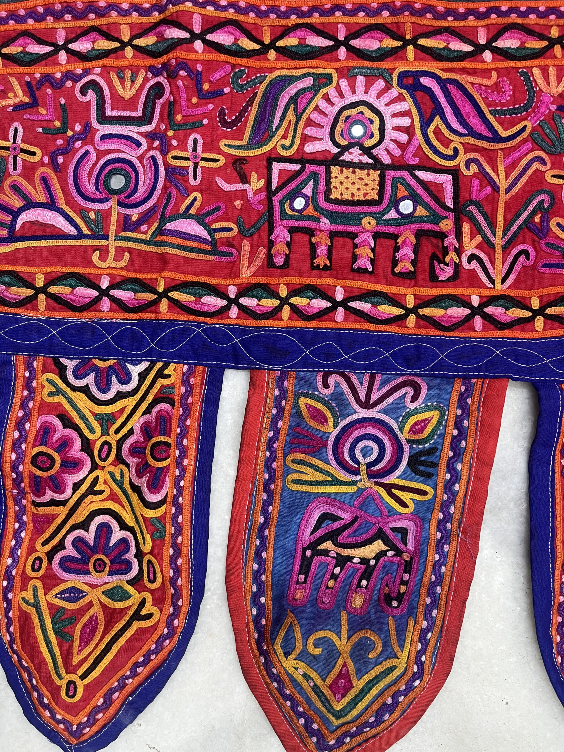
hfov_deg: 53.1
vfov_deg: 67.3
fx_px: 565
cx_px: 282
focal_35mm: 26
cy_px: 376
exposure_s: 1/50
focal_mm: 5.1
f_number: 1.6
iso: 80
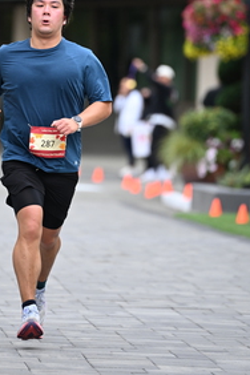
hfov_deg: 3.5
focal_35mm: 390
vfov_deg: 5.3
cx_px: 57
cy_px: 88
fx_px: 4062
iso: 640
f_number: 2.8
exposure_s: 1/1600
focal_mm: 200
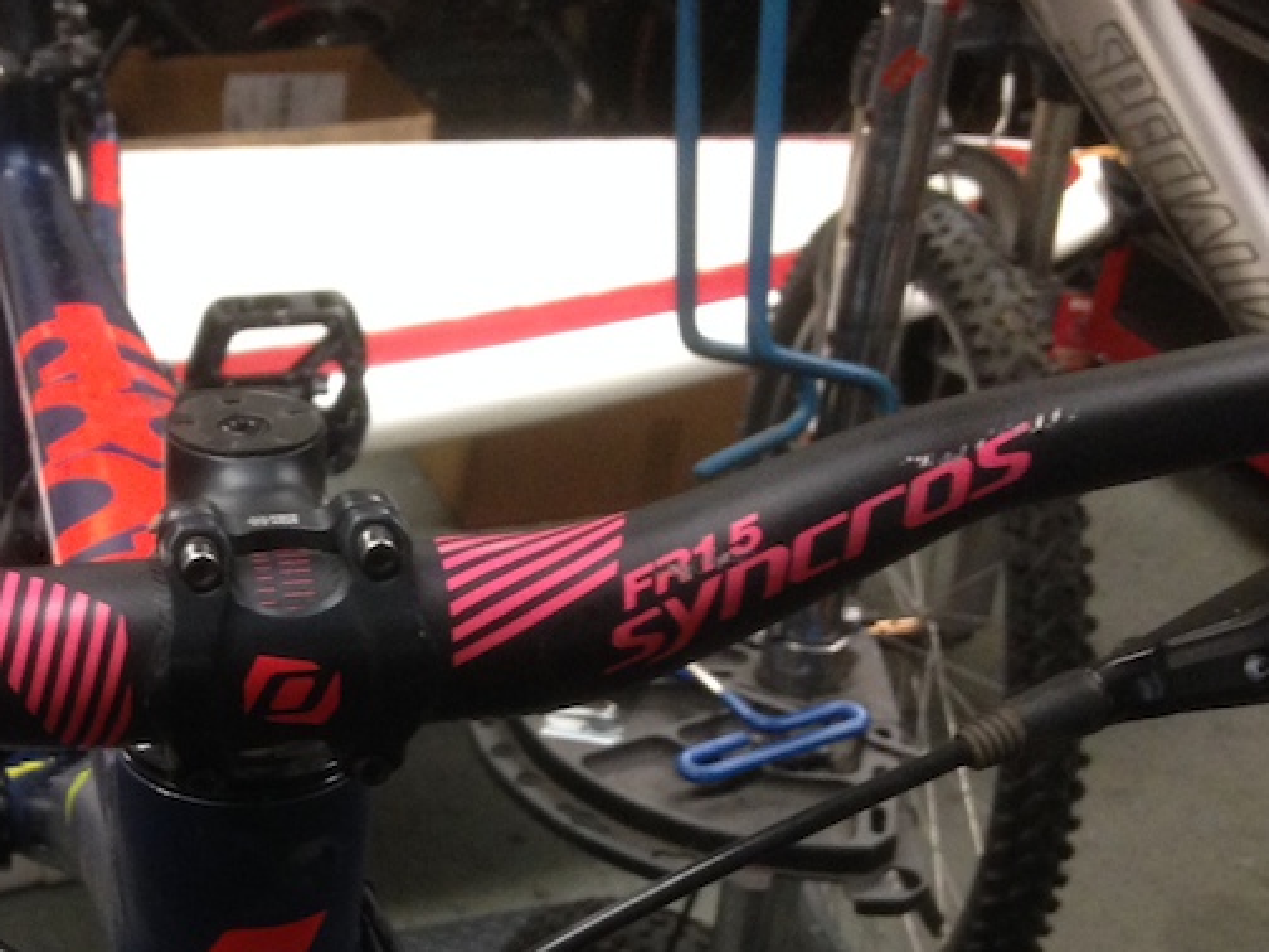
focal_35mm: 67
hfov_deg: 28.1
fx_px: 2456
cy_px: 841
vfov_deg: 21.5
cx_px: 171
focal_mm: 4.12
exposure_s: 1/20
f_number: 2.4
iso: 200
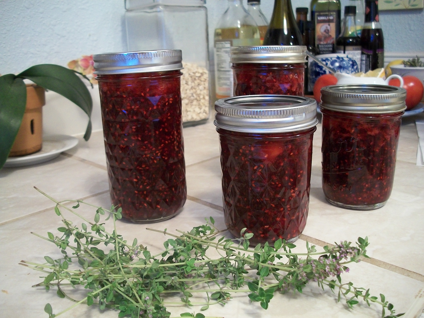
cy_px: 159
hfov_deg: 56.8
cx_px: 212
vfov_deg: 44.2
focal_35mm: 32
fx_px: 392
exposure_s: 1/8
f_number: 2.9
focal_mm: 5.7
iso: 212
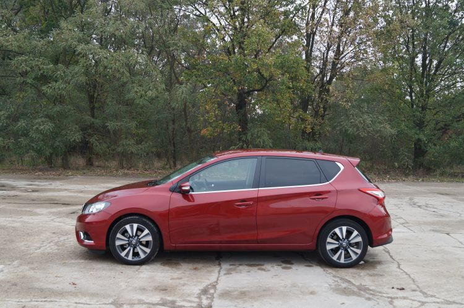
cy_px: 154
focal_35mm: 39
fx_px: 502
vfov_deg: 34.1
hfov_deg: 49.6
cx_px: 232
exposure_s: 1/100
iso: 100
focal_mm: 26
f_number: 5.6
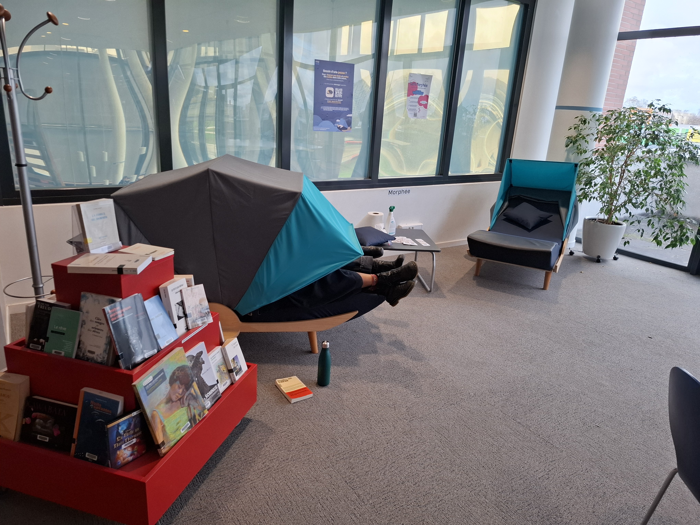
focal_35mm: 23
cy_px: 262
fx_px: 465
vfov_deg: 58.9
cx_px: 350
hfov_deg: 73.9
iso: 64
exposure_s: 1/100
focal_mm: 5.54
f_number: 1.8
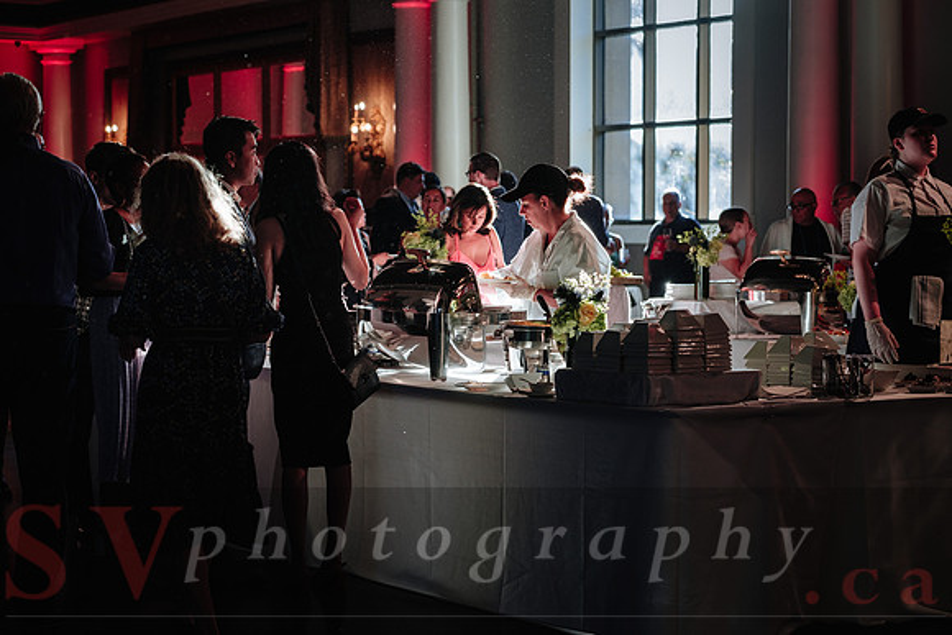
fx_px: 2328
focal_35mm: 88
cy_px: 318
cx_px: 476
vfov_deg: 15.5
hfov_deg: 23.1
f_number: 2.8
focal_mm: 58.7
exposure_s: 1/100
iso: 400
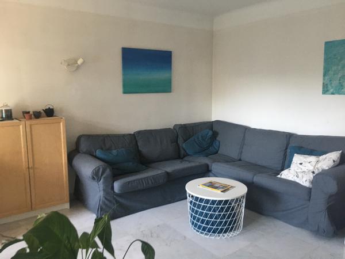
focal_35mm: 29
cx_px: 172
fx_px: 289
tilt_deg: -9.2
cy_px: 130
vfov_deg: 48.2
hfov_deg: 61.7
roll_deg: +0.7
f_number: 2.2
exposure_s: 1/33
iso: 125
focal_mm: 4.15
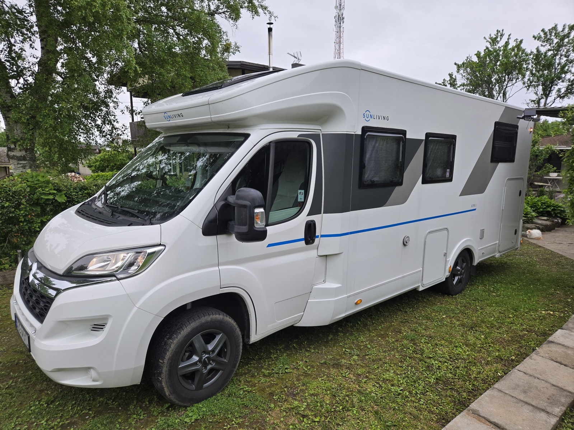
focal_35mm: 23
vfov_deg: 58.9
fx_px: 381
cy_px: 215
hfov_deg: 73.9
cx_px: 287
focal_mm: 5.4
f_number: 1.8
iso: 80
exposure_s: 1/792
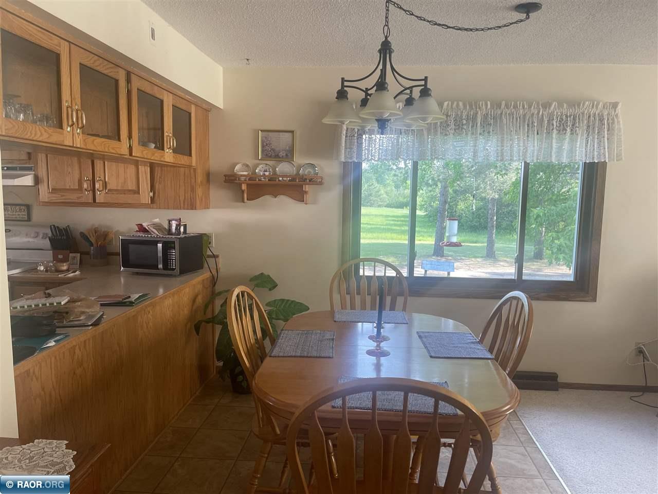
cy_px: 247
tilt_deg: -8.1
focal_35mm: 26
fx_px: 494
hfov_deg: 67.3
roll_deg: -1.1
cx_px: 329
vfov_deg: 53.1
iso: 100
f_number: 1.6
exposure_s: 1/120
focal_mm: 5.1
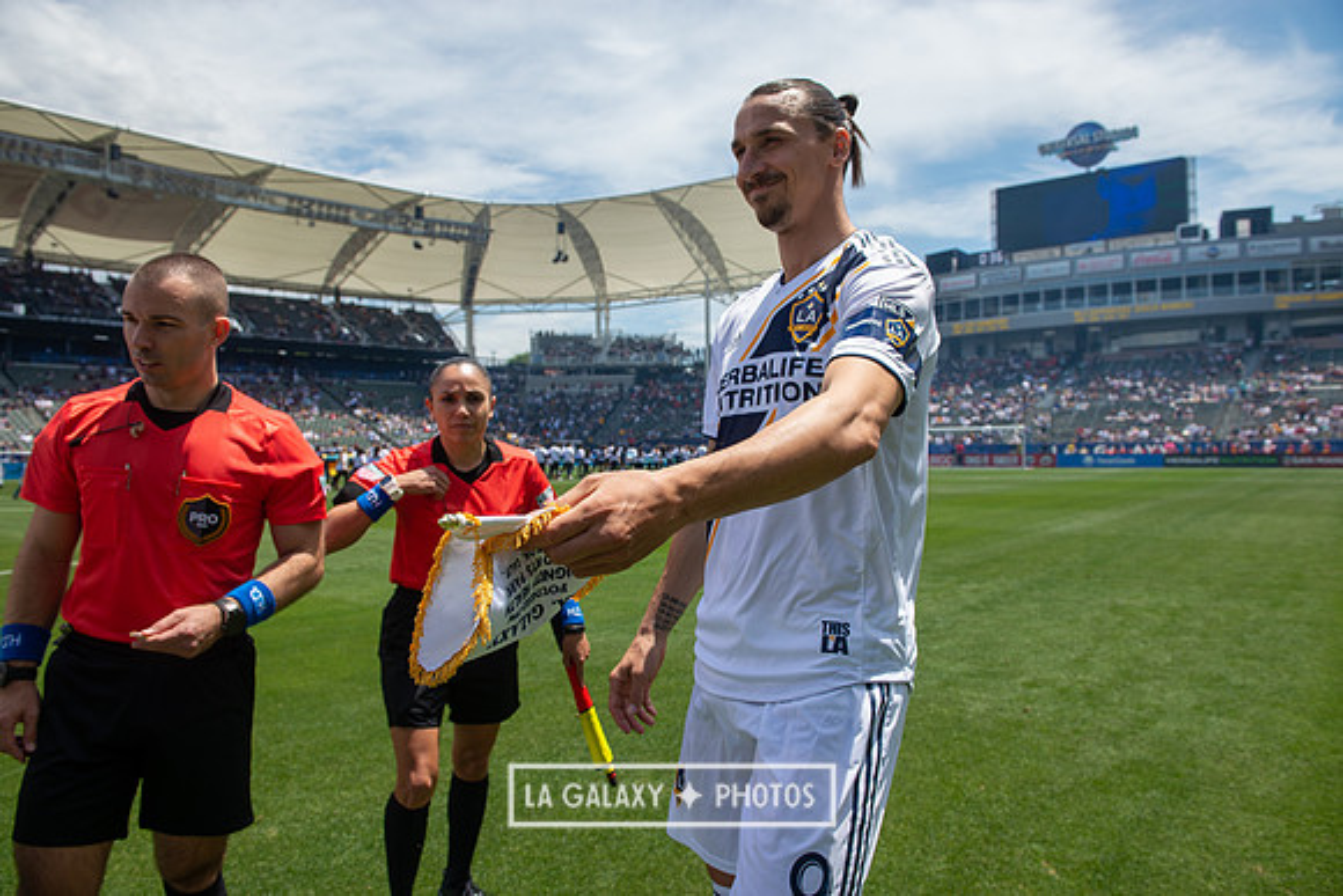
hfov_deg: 73.7
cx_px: 672
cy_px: 448
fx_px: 896
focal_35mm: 24
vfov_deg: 53.2
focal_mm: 24
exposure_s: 1/1250
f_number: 5.6
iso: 200
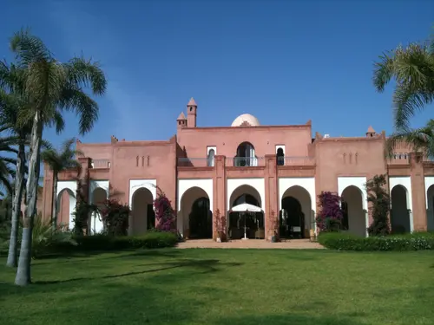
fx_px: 439
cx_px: 217
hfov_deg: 52.6
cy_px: 162
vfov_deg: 40.7
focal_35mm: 35
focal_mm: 3.85
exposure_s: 1/1902
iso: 64
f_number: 2.8
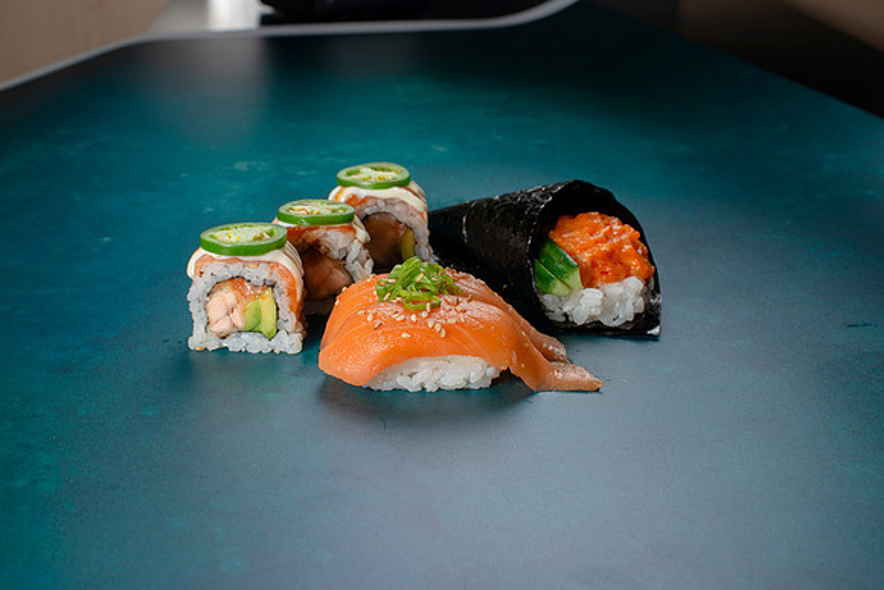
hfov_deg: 39.6
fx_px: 1228
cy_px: 295
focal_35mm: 50
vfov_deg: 27.0
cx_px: 442
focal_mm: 50
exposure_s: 1/80
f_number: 11
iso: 250
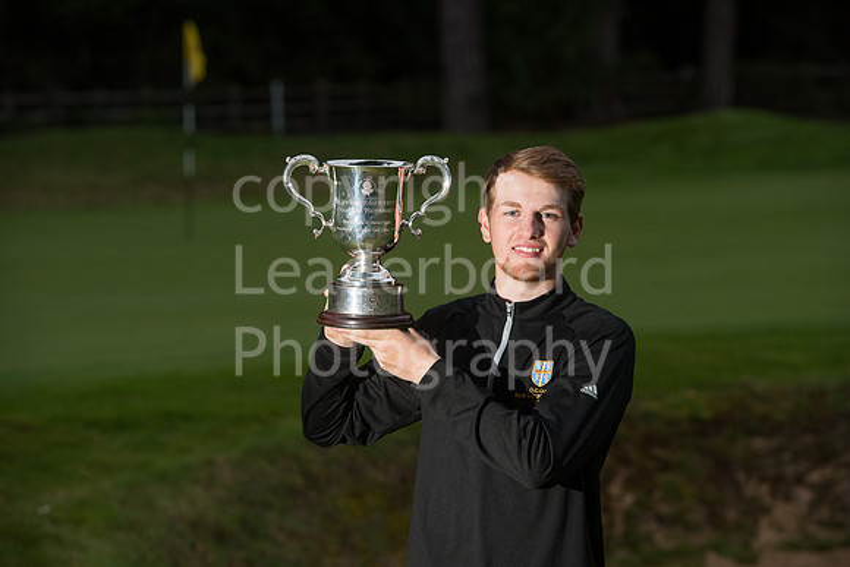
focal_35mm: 135
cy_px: 284
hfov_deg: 15.2
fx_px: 3188
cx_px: 425
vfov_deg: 10.2
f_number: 5
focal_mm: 135
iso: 1000
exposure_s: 1/200
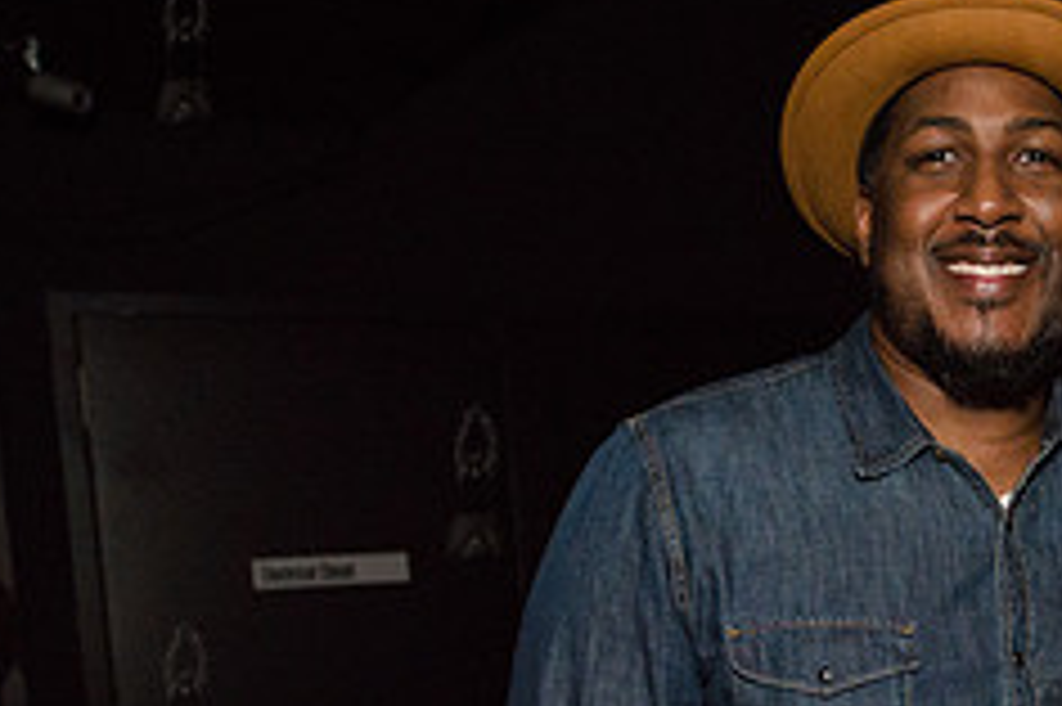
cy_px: 695
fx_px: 1739
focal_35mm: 59
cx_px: 1053
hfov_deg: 31.5
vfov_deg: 22.2
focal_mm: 24
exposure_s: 1/400
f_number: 4
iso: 2500
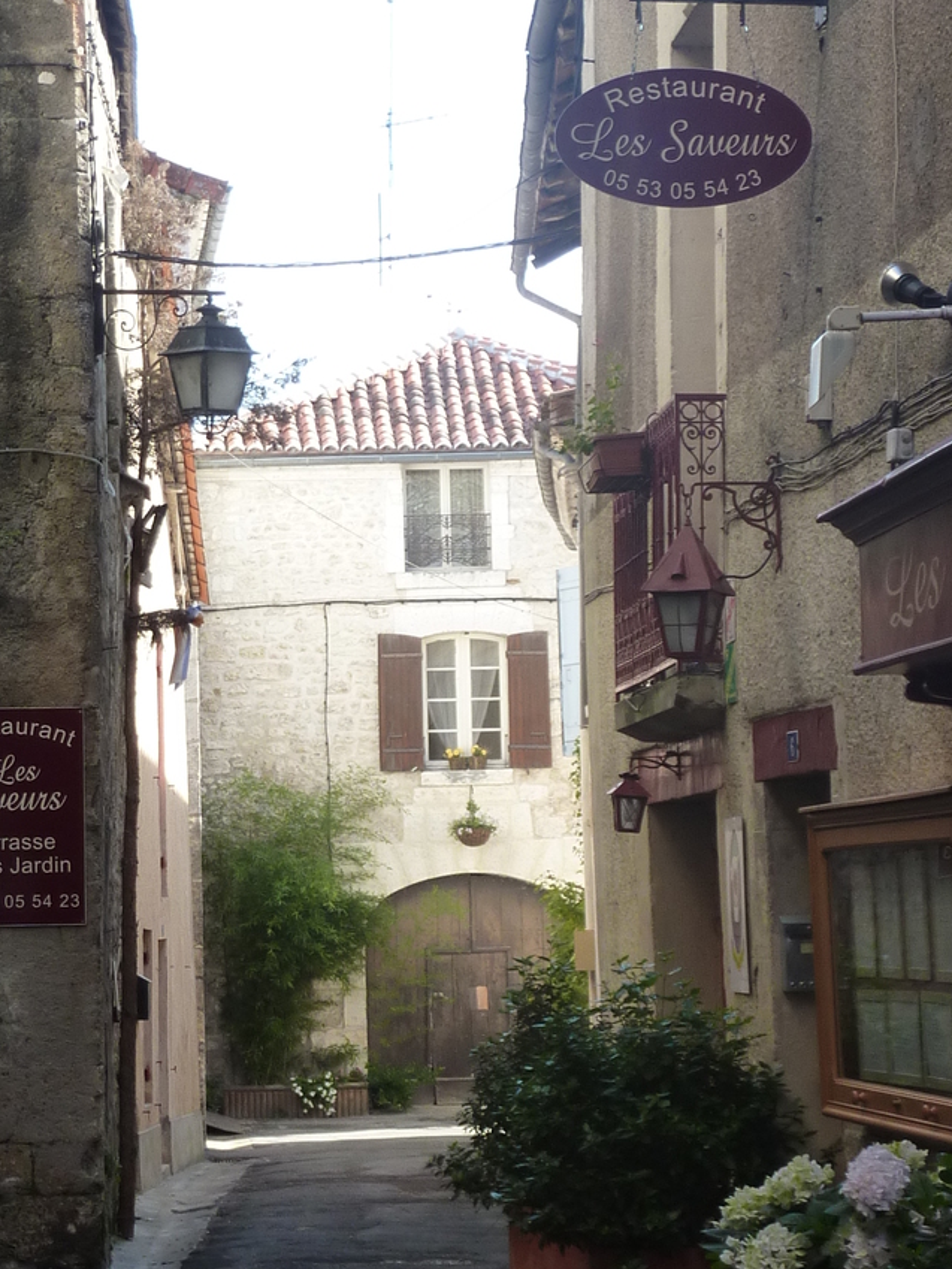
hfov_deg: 15.1
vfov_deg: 20.0
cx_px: 297
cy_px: 700
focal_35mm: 98
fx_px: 3593
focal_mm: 8.5
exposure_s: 1/125
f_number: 3.8
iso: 125
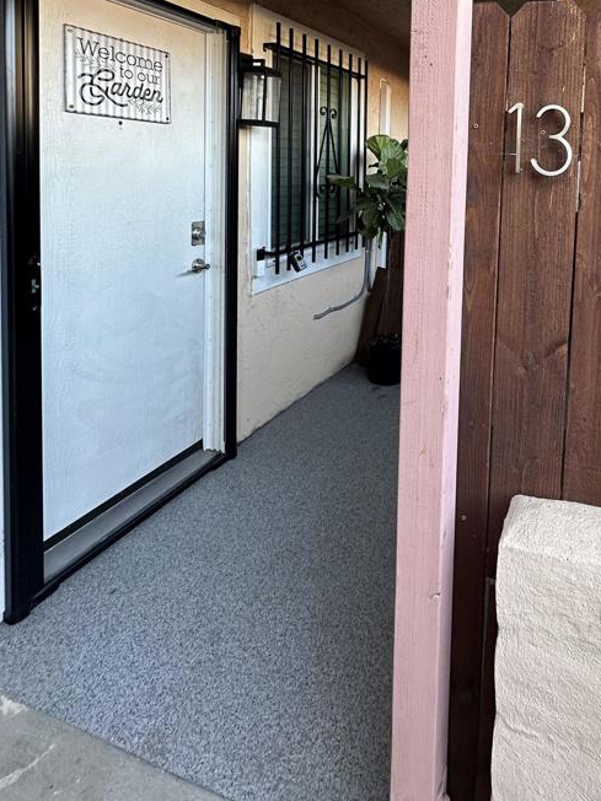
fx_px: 509
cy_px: 193
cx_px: 458
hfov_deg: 57.6
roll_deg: -2.3
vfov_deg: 70.8
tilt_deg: -1.0
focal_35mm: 22
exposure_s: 1/99
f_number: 2.2
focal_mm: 2.22
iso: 125
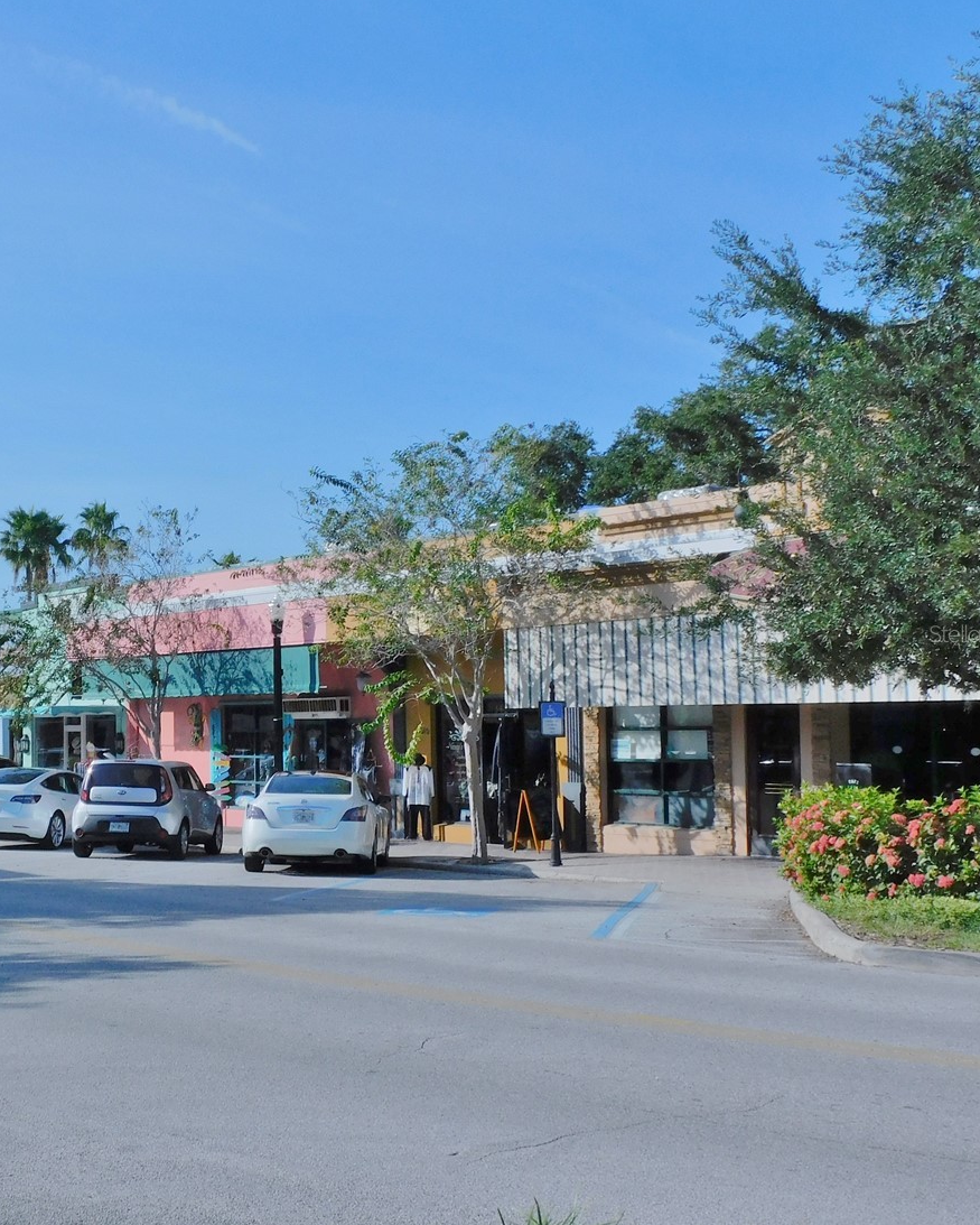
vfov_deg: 37.3
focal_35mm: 50
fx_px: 1812
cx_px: 139
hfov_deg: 29.3
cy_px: 633
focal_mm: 6.3
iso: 125
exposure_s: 1/1600
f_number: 4.2
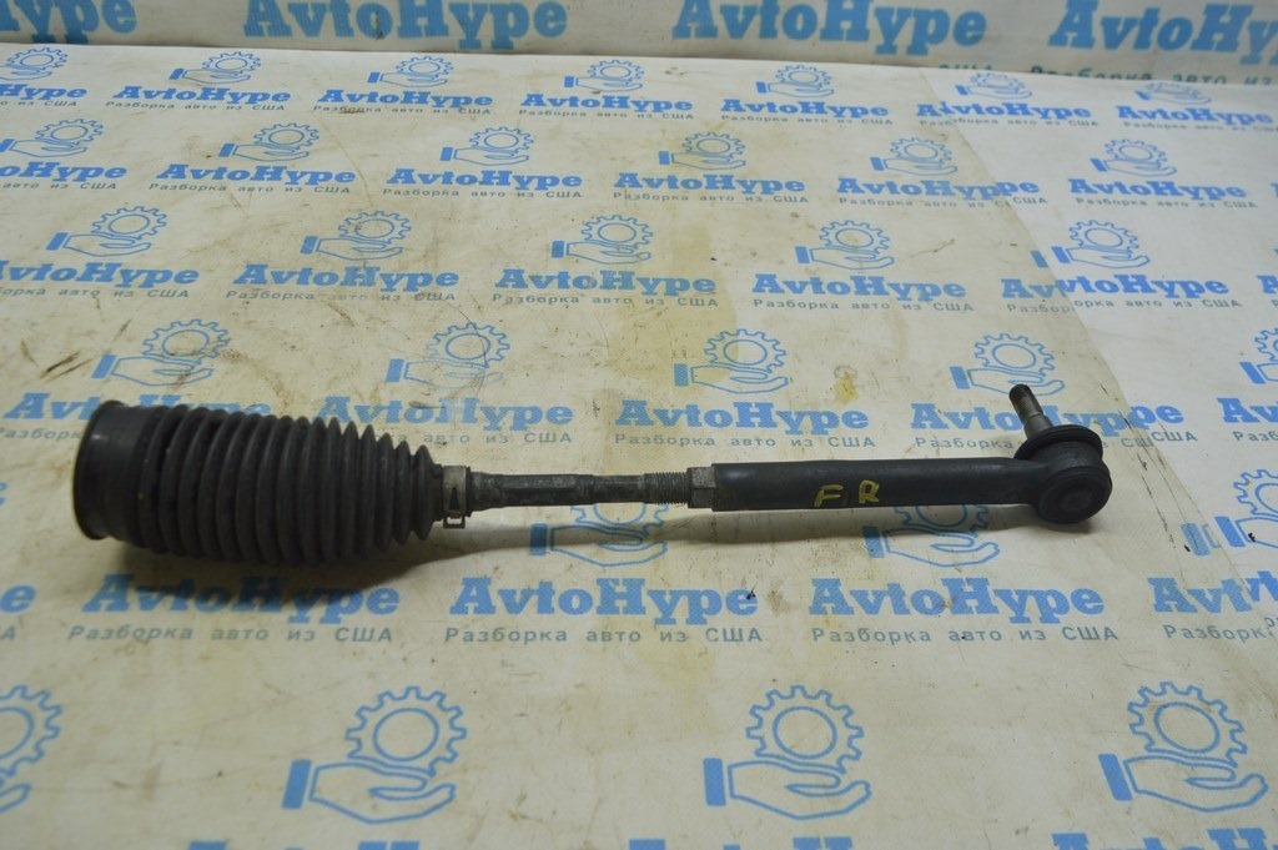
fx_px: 1171
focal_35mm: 33
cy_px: 425
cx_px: 639
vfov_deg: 39.9
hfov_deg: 57.3
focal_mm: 22
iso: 400
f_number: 5.6
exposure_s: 1/40
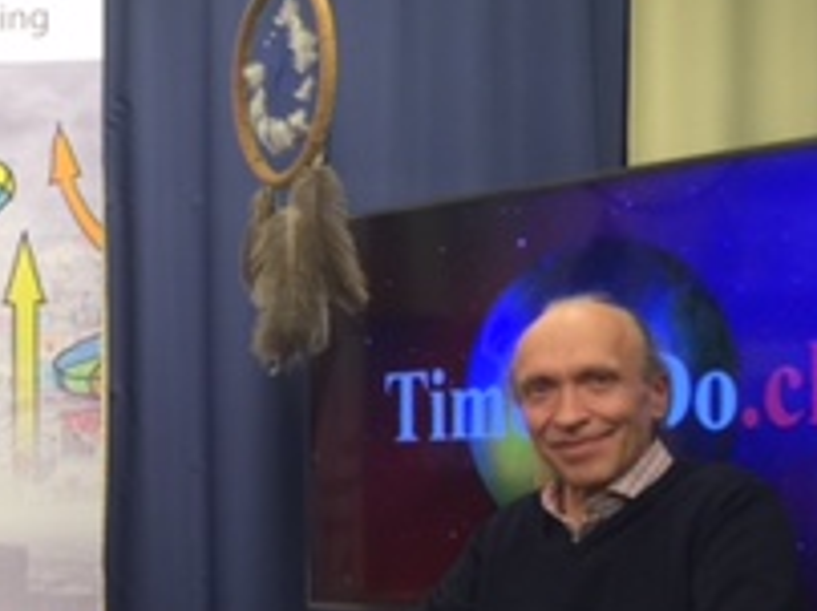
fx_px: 2169
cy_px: 538
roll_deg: -0.2
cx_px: -344
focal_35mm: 92
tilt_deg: +0.7
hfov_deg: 19.1
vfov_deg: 15.9
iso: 32
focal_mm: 4.15
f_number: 2.2
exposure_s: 1/33
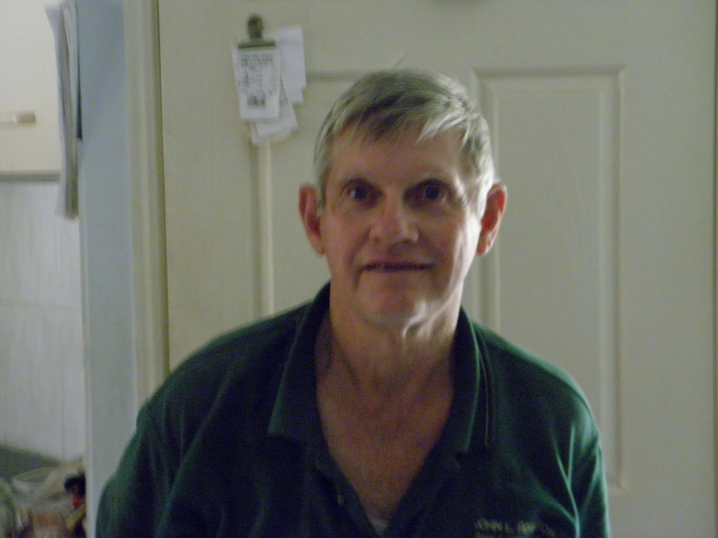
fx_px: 1224
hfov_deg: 32.7
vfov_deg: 24.8
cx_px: 359
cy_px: 269
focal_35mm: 59
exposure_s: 1/8
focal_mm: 10.6
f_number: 4.1
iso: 800
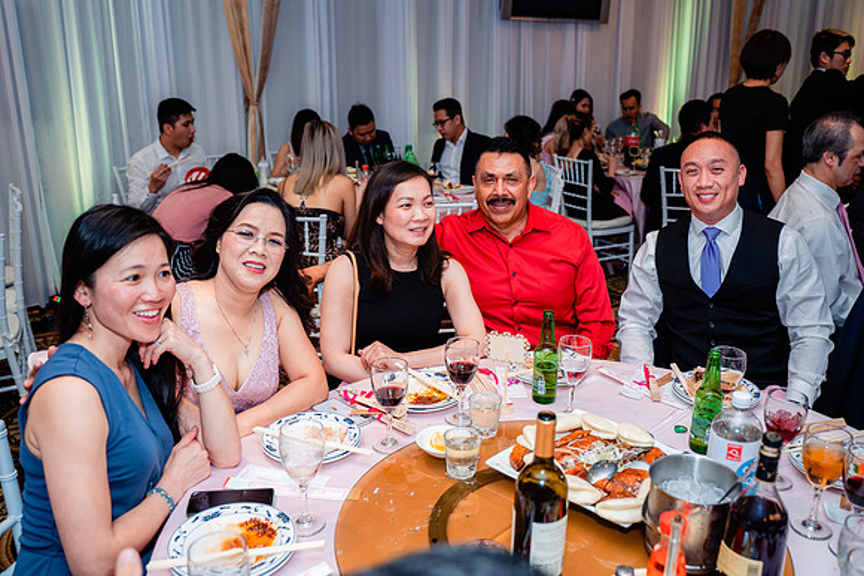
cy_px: 274
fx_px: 704
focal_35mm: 29
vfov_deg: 44.5
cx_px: 453
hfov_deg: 63.0
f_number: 3.5
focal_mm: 28
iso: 640
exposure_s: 1/160
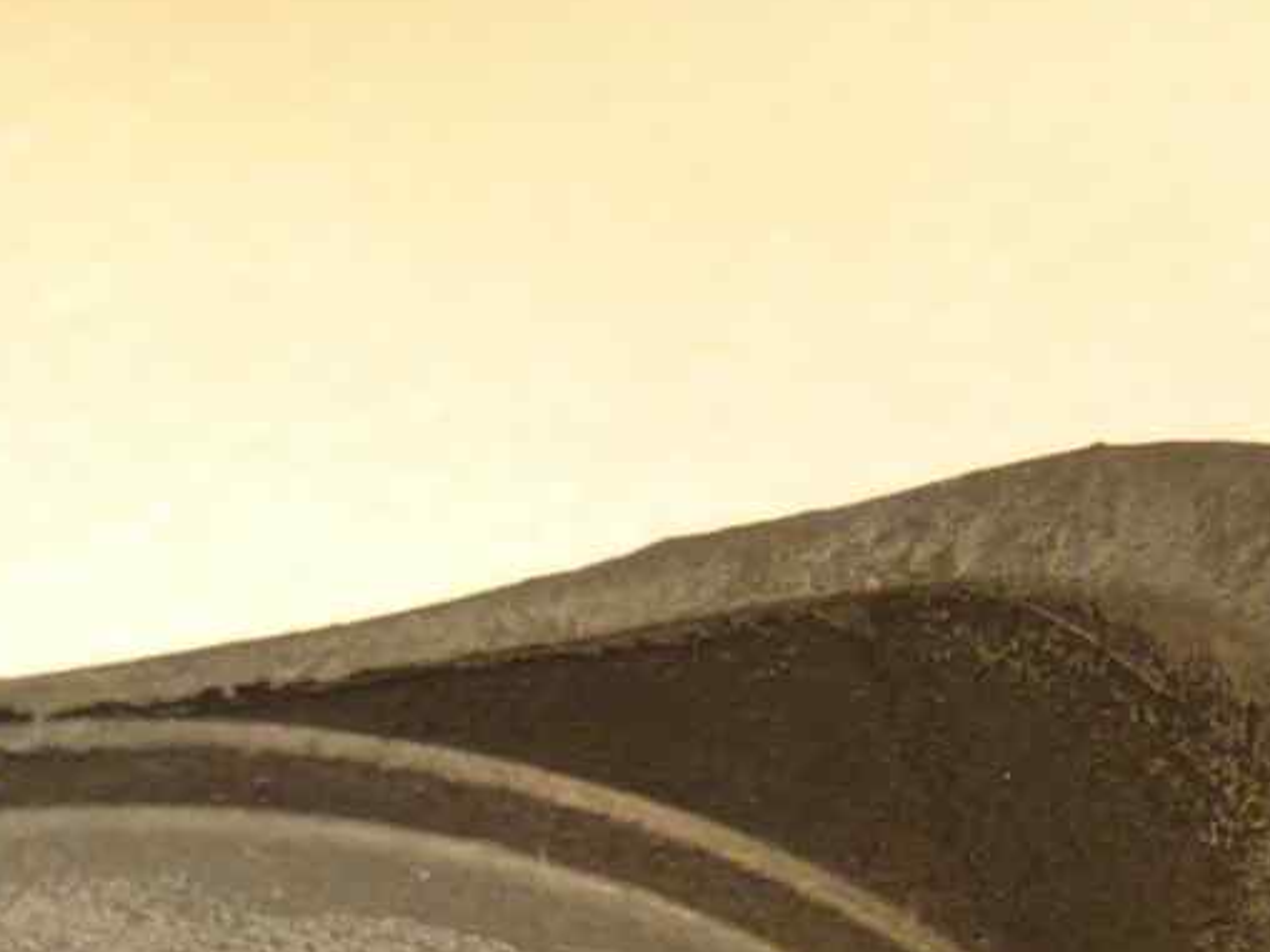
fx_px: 4623
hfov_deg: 15.6
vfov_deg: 11.3
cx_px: 370
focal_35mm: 126
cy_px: 1462
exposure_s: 1/15
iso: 80
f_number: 3.3
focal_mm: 4.1
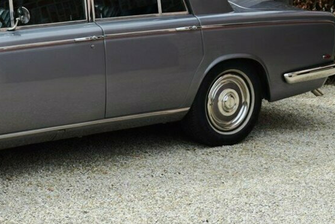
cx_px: 1
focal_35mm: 103
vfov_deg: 13.3
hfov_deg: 19.3
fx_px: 959
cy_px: 83
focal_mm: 32
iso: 100
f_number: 6.3
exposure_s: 1/160
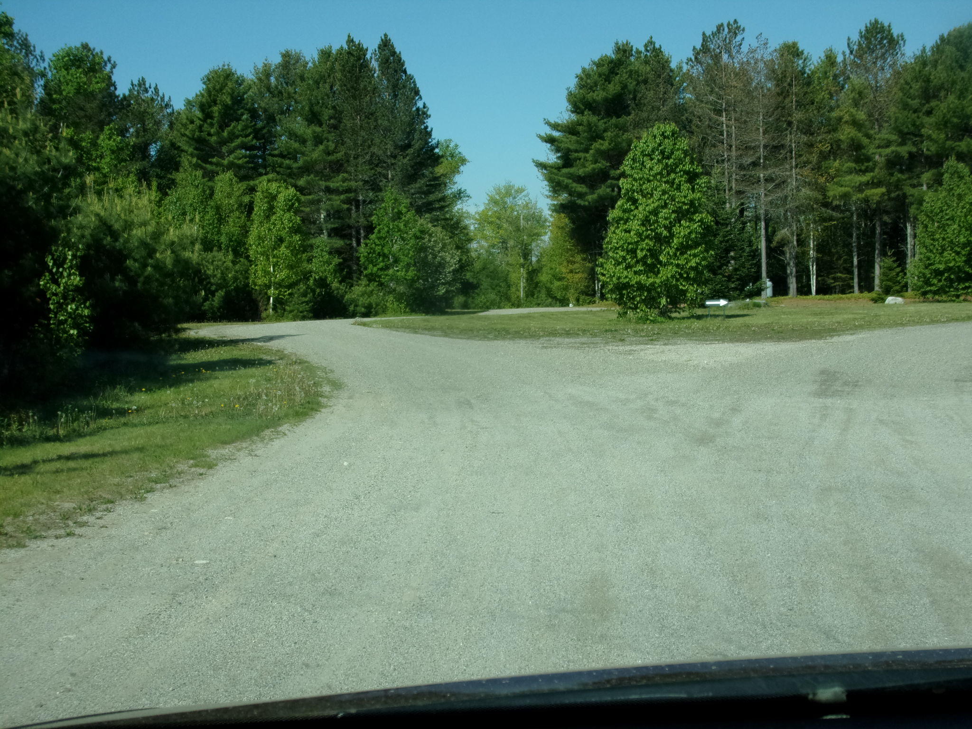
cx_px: 486
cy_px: 364
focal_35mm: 46
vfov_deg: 31.5
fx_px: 1292
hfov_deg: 41.2
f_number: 4.1
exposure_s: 1/550
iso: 80
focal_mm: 8.3
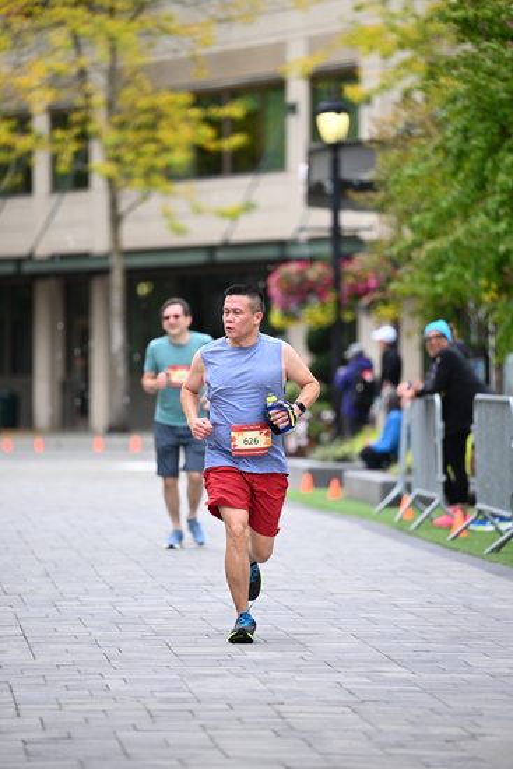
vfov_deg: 10.3
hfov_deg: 6.9
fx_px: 4272
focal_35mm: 200
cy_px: 384
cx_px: 256
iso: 640
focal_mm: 200
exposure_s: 1/2000
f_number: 2.8
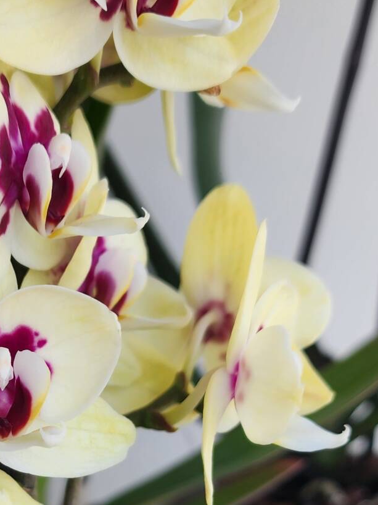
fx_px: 1049
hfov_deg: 20.1
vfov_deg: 26.0
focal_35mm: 72
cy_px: 472
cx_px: 45
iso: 12
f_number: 1.8
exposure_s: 1/202
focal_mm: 6.4
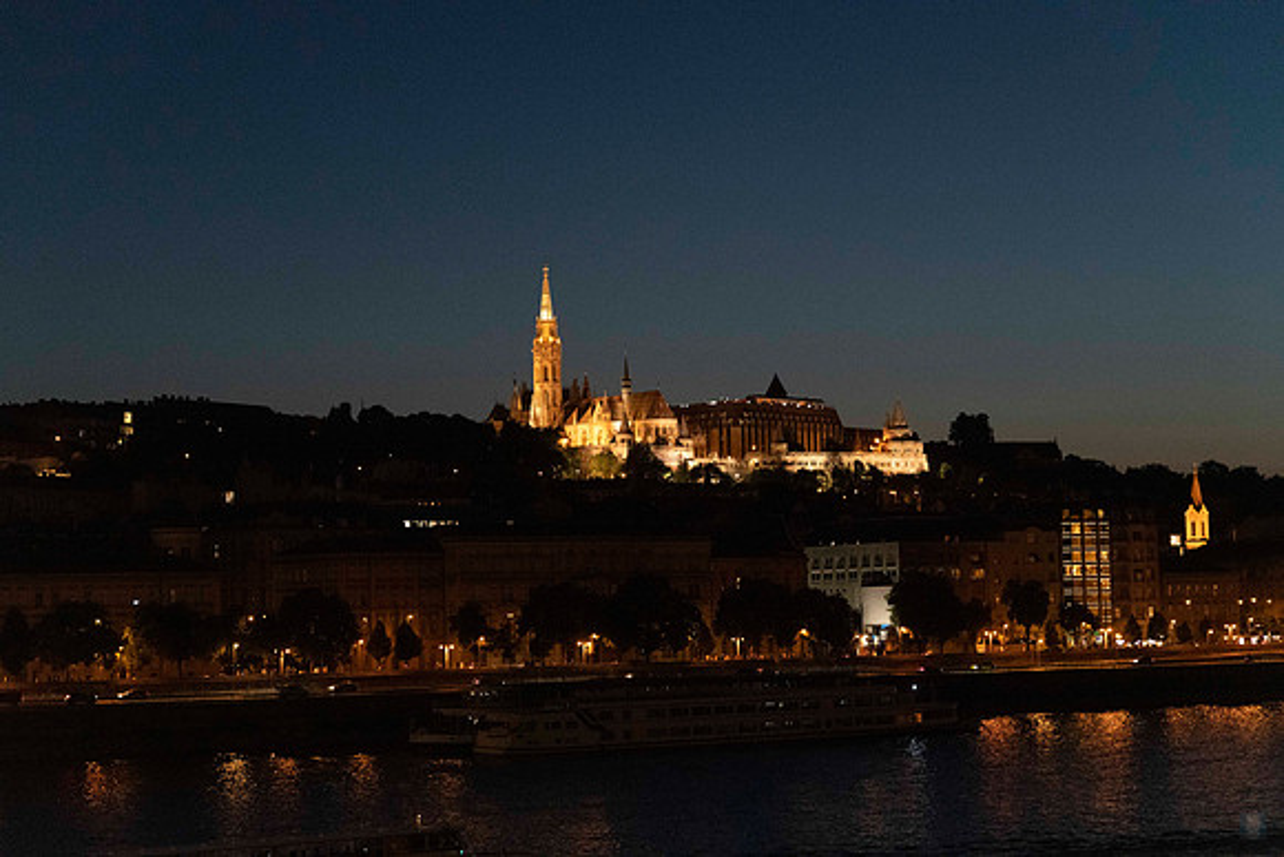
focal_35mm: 70
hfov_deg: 28.8
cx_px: 642
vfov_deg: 19.5
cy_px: 428
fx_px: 2497
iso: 10000
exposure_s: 1/160
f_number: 3.5
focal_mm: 70
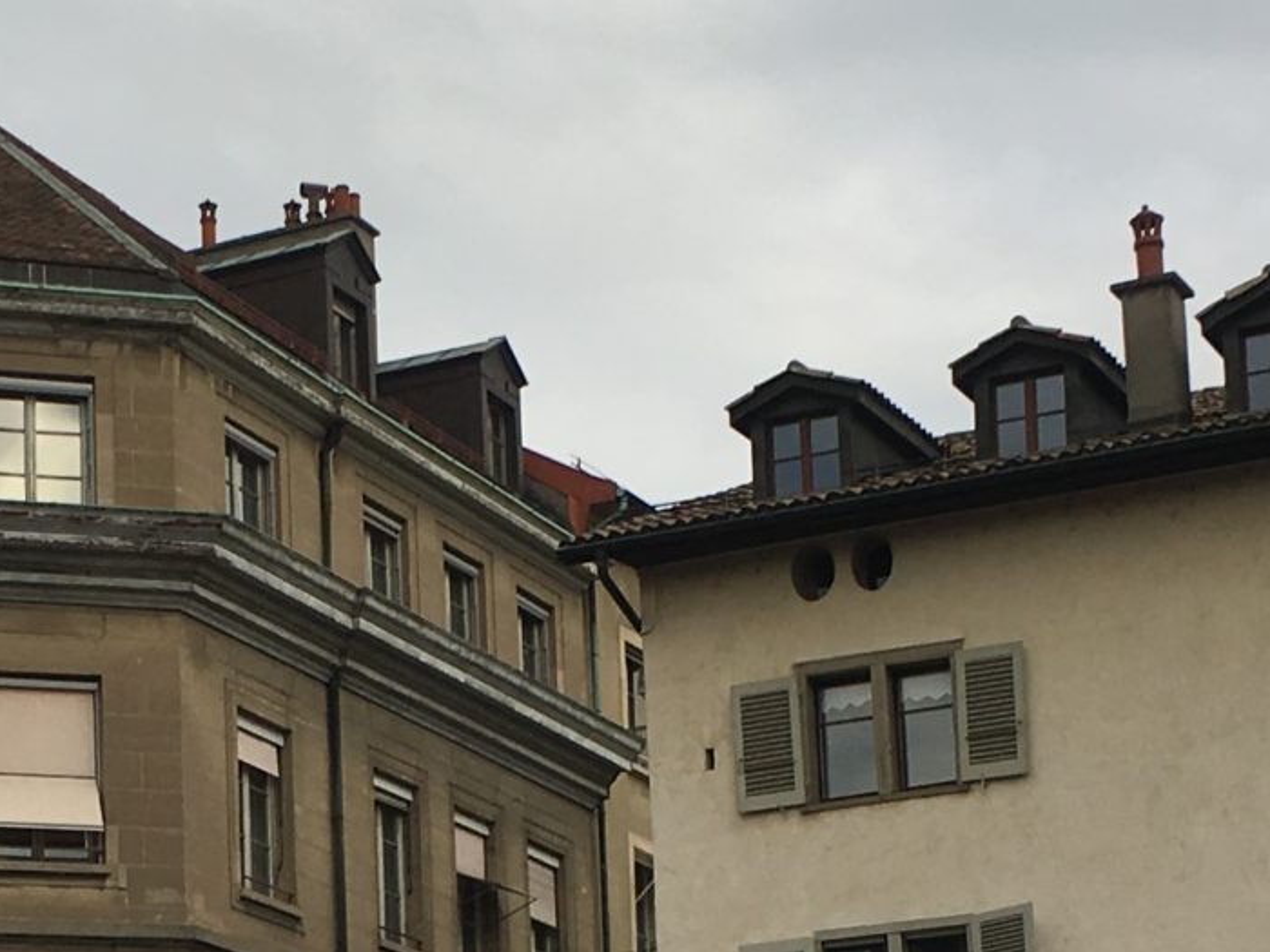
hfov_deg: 18.5
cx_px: 370
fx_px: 3889
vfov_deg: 13.7
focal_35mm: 106
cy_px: 1043
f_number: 2.2
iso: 25
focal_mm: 4.15
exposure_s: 1/557
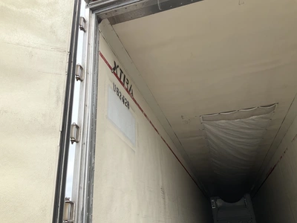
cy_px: 112
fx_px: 249
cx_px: 148
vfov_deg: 48.2
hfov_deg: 61.7
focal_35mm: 29
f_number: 1.8
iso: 25
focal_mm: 3
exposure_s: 1/792
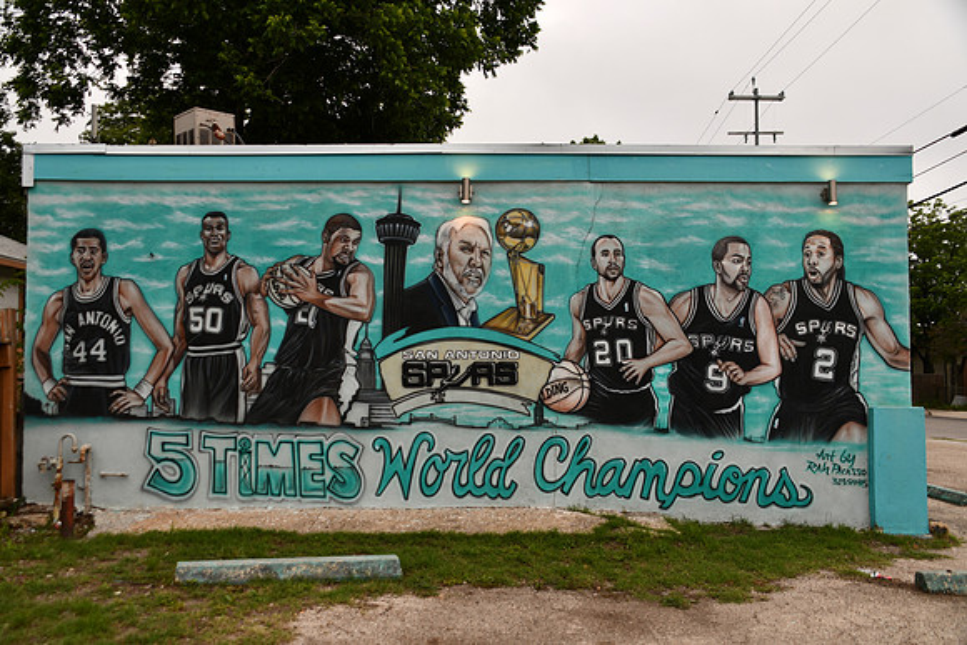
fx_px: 967
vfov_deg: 36.9
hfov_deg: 53.1
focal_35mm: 36
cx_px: 484
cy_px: 322
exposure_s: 1/50
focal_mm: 24
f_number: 5
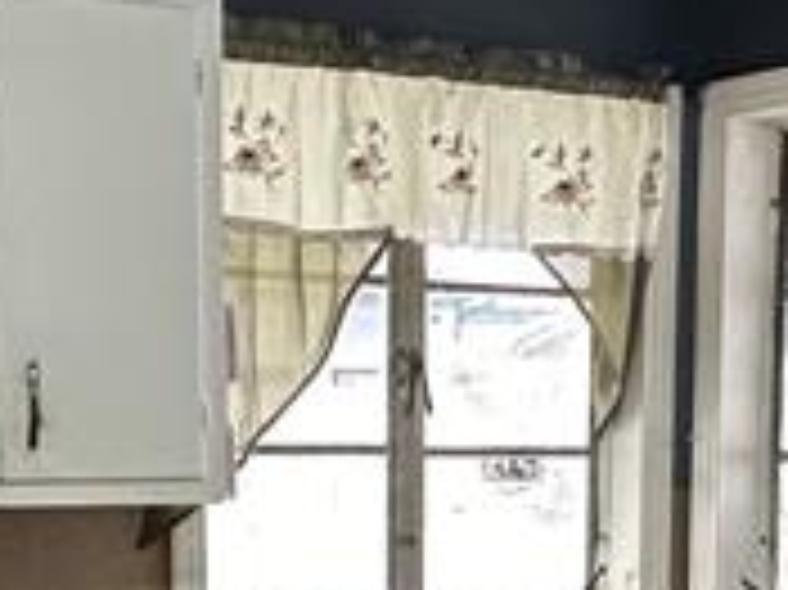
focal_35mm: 82
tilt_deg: -7.9
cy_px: 694
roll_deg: -0.8
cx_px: 518
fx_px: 1865
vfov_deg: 17.2
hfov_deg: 23.8
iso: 500
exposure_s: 1/60
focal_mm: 2.22
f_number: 2.2
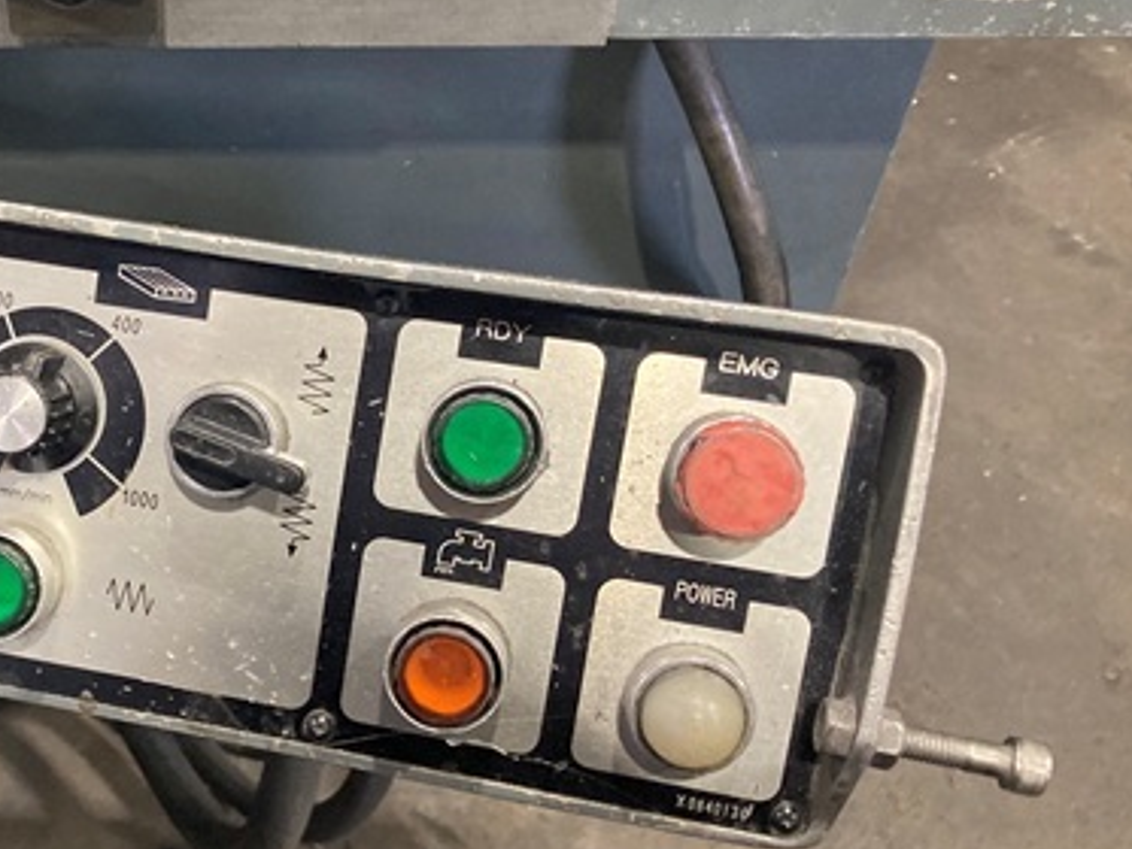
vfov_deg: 30.3
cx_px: 222
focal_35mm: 48
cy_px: 428
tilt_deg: -52.1
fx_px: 1570
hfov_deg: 38.1
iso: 250
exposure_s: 1/60
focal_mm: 3.99
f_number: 1.8
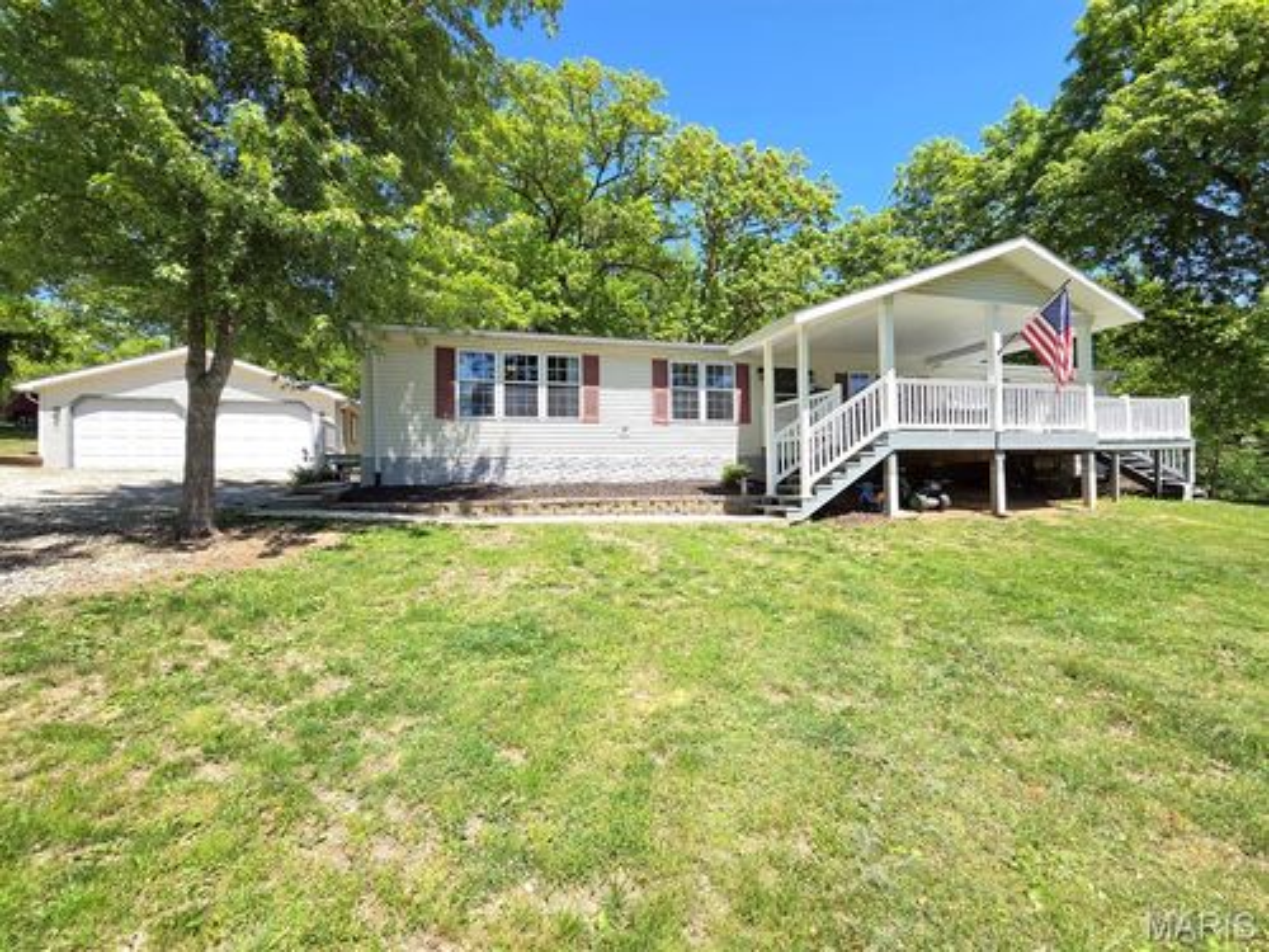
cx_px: 634
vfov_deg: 89.9
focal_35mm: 13
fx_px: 477
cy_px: 476
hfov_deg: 106.2
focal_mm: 2.2
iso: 50
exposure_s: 1/728
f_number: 2.2
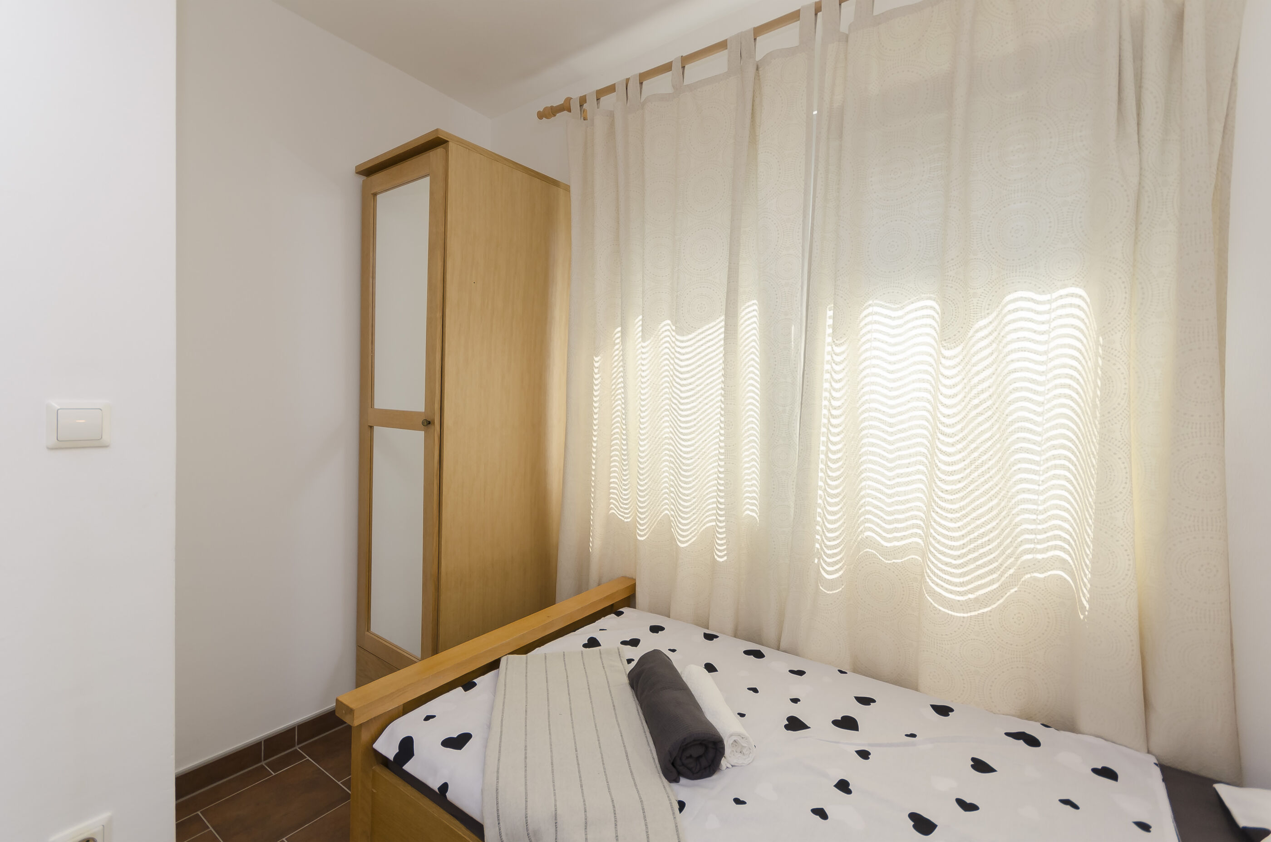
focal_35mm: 15
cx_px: 636
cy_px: 421
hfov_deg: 100.5
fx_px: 529
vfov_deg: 77.1
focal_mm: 10
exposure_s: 1/125
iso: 200
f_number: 5.6
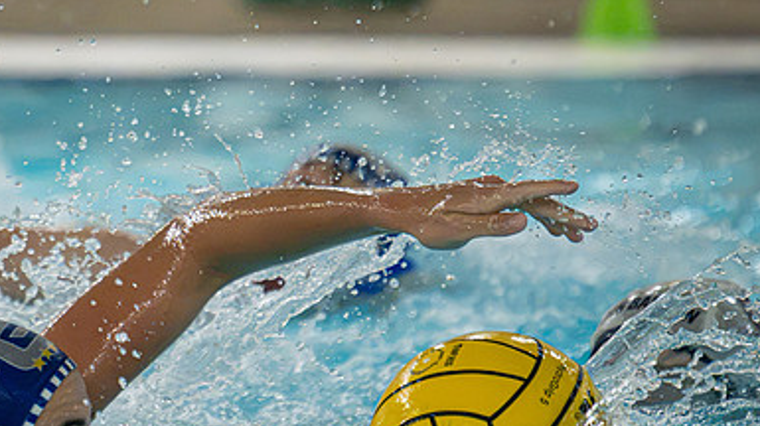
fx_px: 13997
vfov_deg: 1.7
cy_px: 167
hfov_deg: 3.1
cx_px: 22
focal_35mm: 695
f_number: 4
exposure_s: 1/1000
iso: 10000
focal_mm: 280
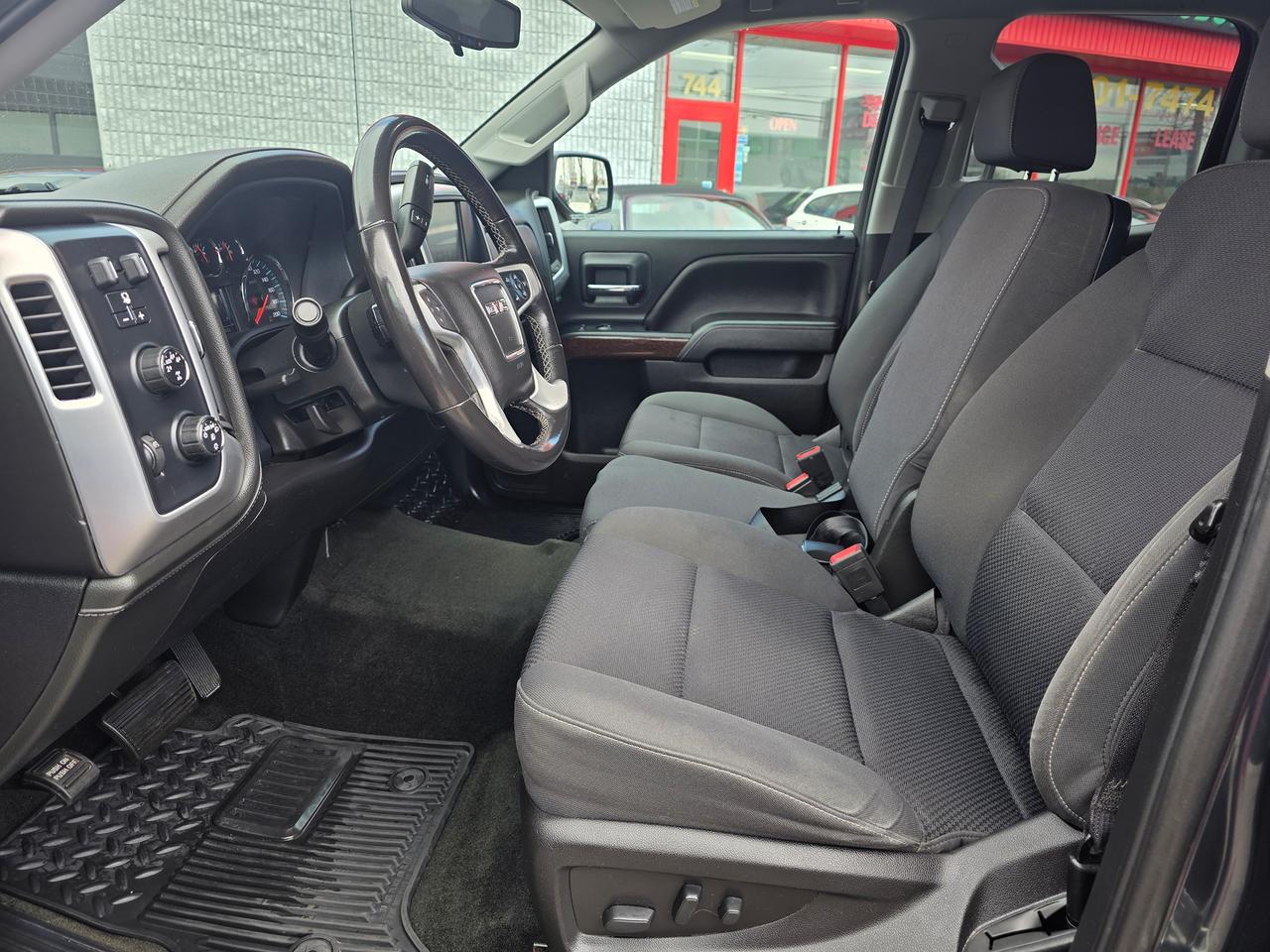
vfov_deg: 58.9
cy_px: 476
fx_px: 844
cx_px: 635
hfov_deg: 73.9
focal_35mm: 23
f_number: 1.7
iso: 40
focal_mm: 6.3
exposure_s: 1/359
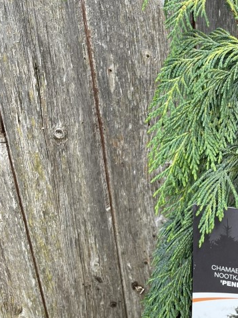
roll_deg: +0.5
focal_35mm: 59
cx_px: 263
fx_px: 541
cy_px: 94
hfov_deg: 23.3
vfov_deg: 32.3
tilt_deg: -25.7
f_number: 1.6
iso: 32
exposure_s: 1/1062
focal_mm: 4.2
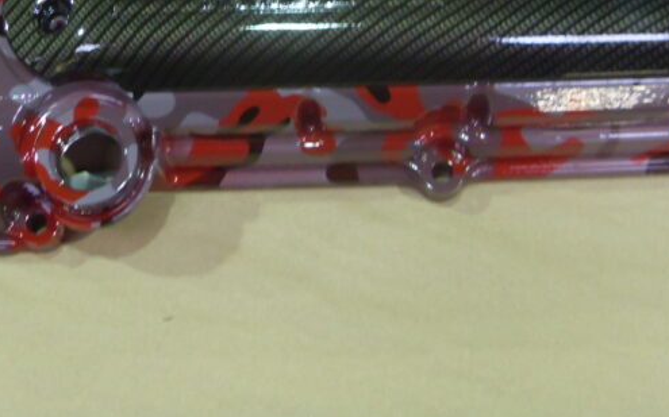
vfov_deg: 21.0
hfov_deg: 34.0
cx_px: 360
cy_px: 15
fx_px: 1094
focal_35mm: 60
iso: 200
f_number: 2.8
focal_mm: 6.3
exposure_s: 1/15
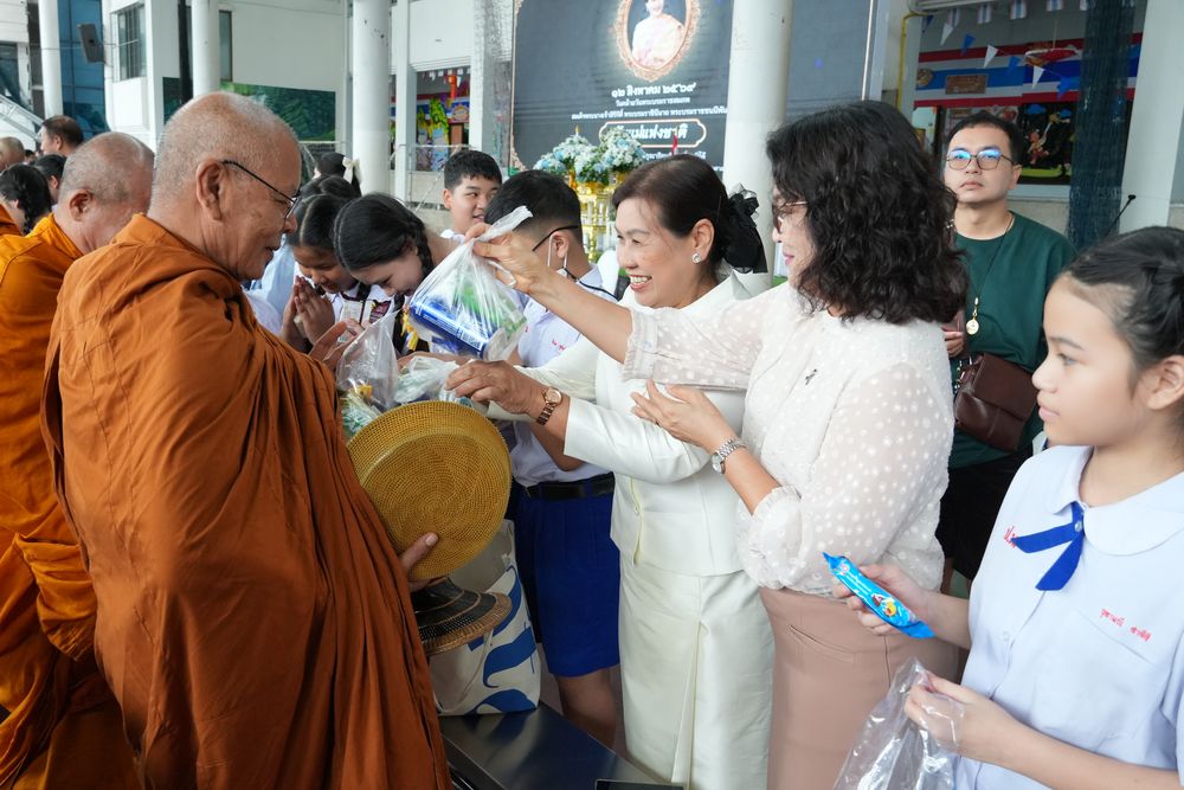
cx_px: 592
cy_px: 395
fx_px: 1135
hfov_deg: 55.1
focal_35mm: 34
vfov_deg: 38.4
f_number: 5
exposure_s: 1/125
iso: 1600
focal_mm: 23
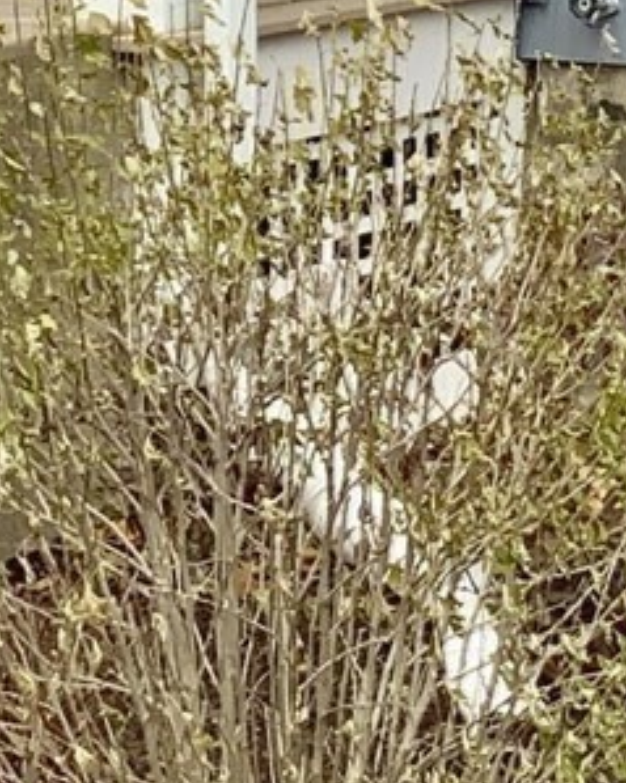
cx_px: 870
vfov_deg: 9.7
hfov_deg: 7.8
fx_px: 4495
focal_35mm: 194
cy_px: -406
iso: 16
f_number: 1.8
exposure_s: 1/183
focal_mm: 3
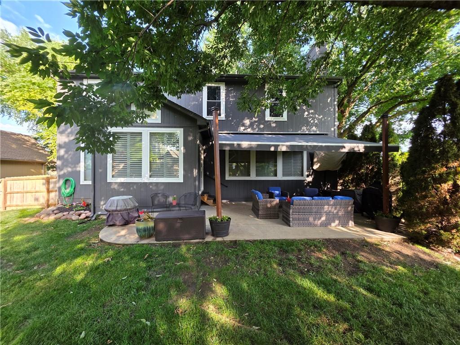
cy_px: 172
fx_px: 173
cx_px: 230
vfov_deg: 89.9
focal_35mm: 13
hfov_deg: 106.2
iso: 32
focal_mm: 2.2
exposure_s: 1/120
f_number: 1.9
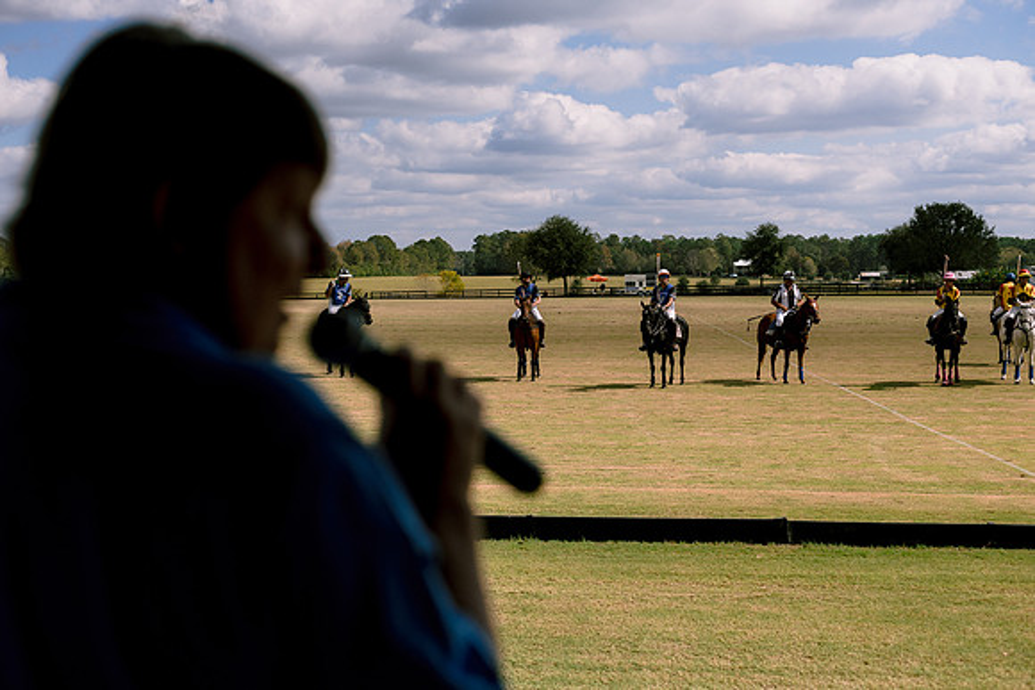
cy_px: 345
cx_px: 518
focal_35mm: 50
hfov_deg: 39.6
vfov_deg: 27.0
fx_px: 1438
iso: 200
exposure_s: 1/8000
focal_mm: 50
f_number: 4
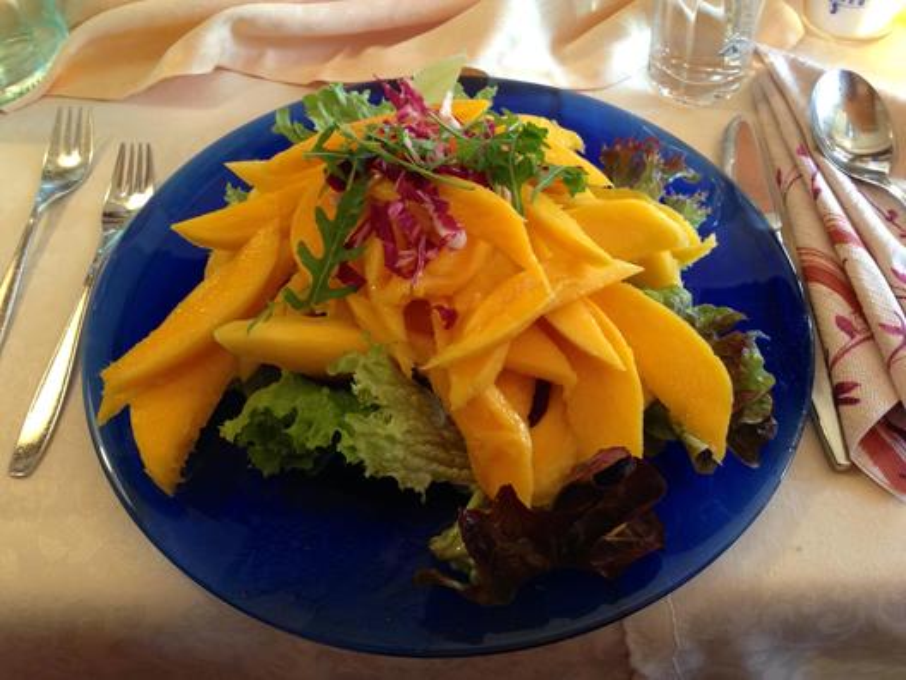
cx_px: 453
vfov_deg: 42.9
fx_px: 864
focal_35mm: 33
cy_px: 340
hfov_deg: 55.4
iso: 100
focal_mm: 4.12
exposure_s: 1/20
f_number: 2.4
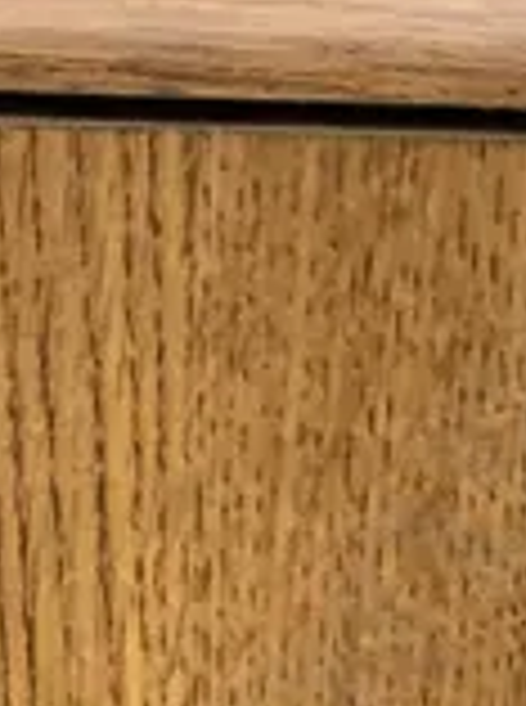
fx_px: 3458
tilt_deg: -30.8
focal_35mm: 170
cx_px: -288
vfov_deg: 10.5
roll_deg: +1.4
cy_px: 1520
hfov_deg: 8.5
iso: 160
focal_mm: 4.25
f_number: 1.8
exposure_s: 1/50
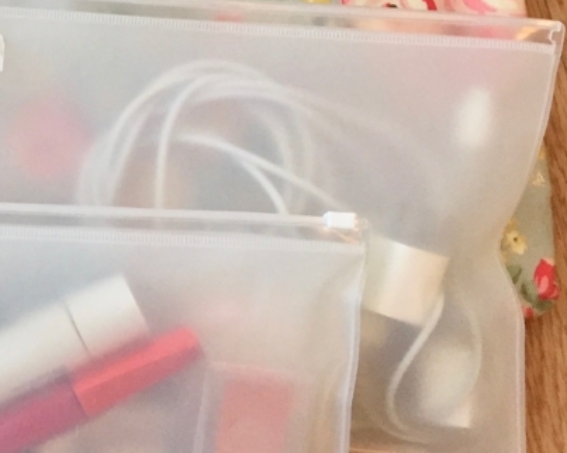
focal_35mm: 72
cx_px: -120
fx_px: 1208
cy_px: 73
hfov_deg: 24.0
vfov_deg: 20.9
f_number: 2.2
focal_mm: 4.15
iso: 50
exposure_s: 1/30
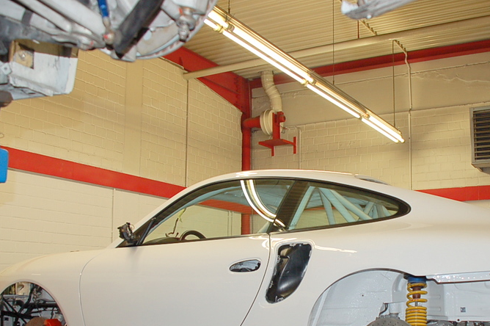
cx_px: 301
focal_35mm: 46
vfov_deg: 28.7
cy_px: 249
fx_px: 625
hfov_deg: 42.5
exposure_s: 1/60
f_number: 3.5
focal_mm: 20
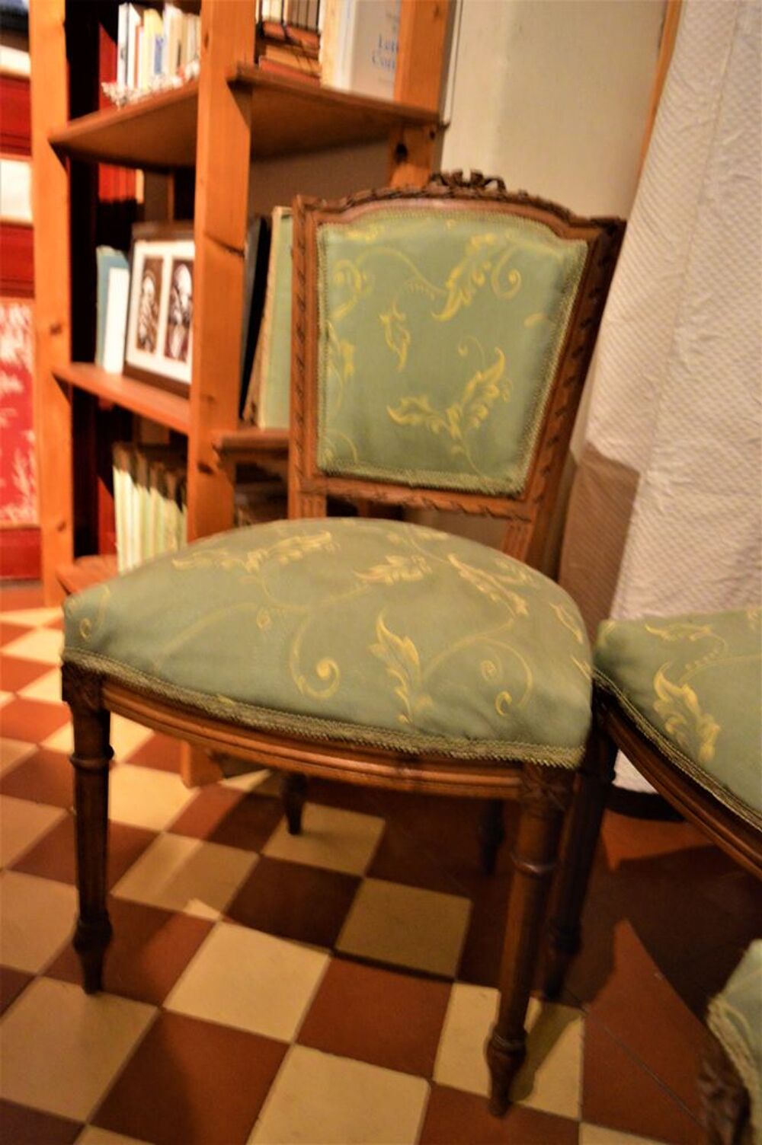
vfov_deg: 67.4
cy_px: 572
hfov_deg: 47.8
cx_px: 381
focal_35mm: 27
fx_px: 859
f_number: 3.5
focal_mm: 18
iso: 3200
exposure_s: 1/10
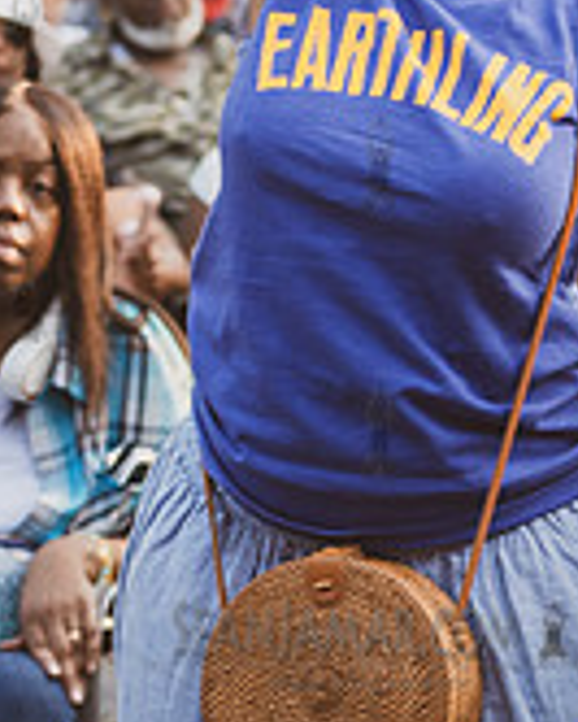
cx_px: 378
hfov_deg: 4.9
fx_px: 6772
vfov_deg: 6.1
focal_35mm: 317
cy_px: 197
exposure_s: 1/320
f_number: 4.5
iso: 500
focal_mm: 80
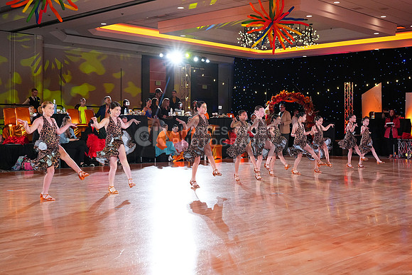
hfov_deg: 42.7
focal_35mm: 46
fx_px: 527
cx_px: 206
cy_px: 138
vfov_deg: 29.3
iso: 5000
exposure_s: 1/400
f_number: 5
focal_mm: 46
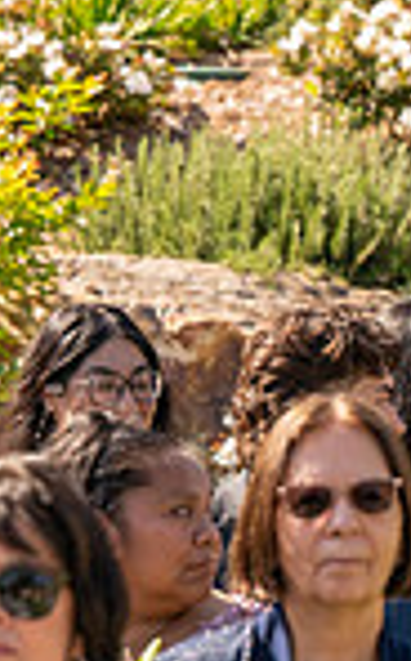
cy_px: 547
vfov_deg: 5.0
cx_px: 1242
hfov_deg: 3.1
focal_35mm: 420
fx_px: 7557
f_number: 4.5
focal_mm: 105
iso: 200
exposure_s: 1/1600
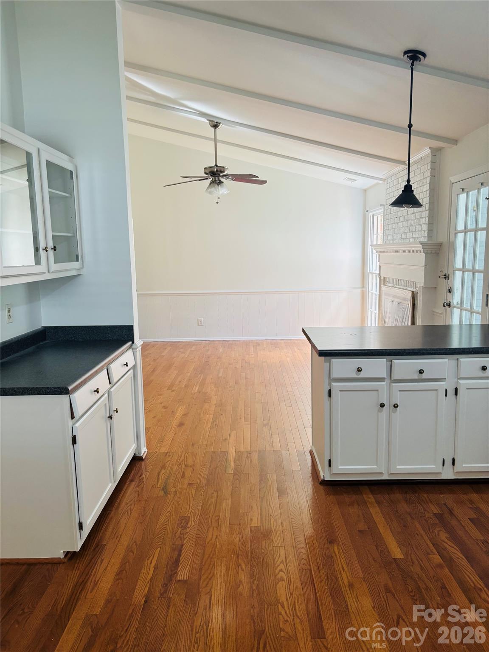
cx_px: 244
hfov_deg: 53.1
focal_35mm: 26
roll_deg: +0.5
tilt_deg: -9.2
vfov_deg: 67.3
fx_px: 490
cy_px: 326
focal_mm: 5.96
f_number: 1.6
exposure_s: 1/120
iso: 80
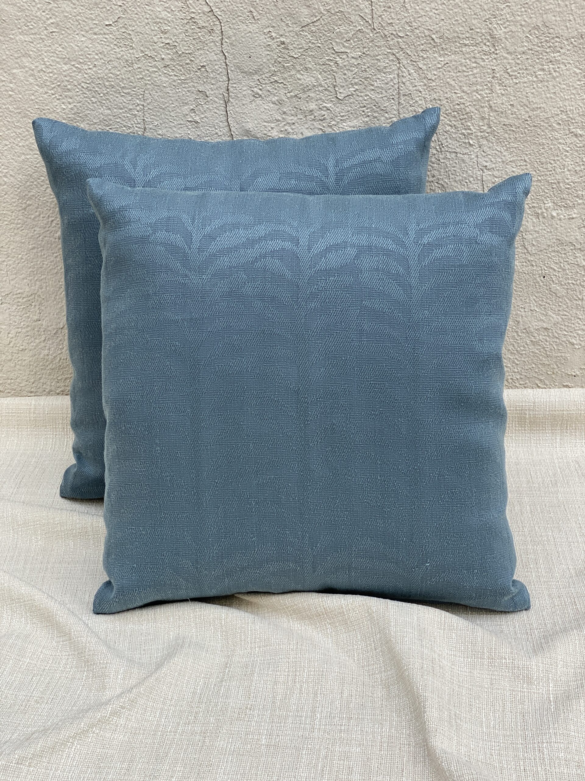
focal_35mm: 52
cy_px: 390
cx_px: 292
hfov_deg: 28.0
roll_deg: +2.2
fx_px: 1172
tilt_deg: -27.2
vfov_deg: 36.8
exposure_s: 1/122
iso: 40
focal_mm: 6
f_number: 2
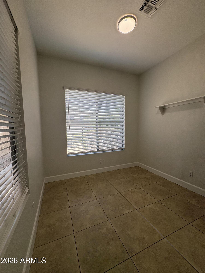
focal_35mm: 14
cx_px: 102
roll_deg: +0.0
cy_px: 136
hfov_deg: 85.7
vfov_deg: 102.1
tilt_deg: -3.8
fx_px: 111
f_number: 2.2
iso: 50
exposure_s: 1/131
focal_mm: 2.22
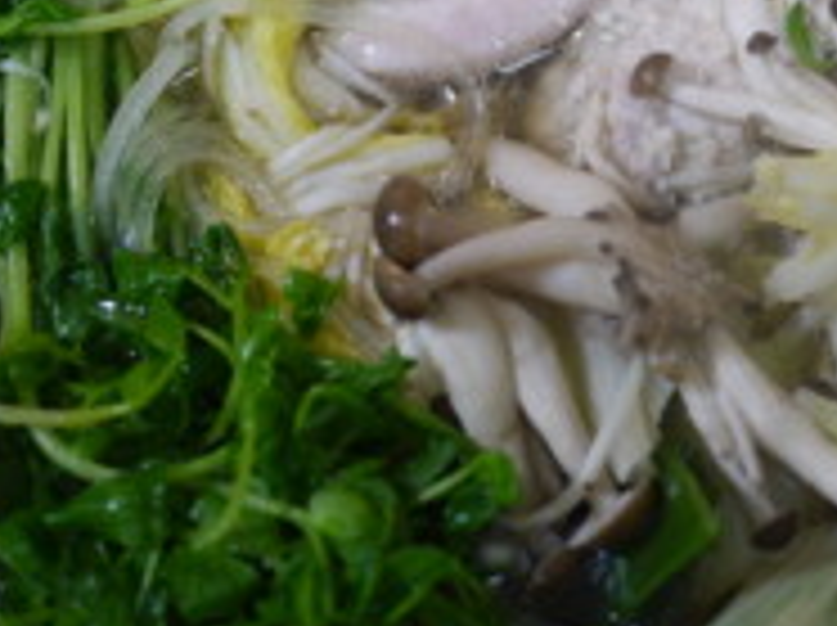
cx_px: 603
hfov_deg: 20.1
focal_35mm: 97
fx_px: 2342
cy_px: 36
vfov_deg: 15.0
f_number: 1.7
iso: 100
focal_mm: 20
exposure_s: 1/40
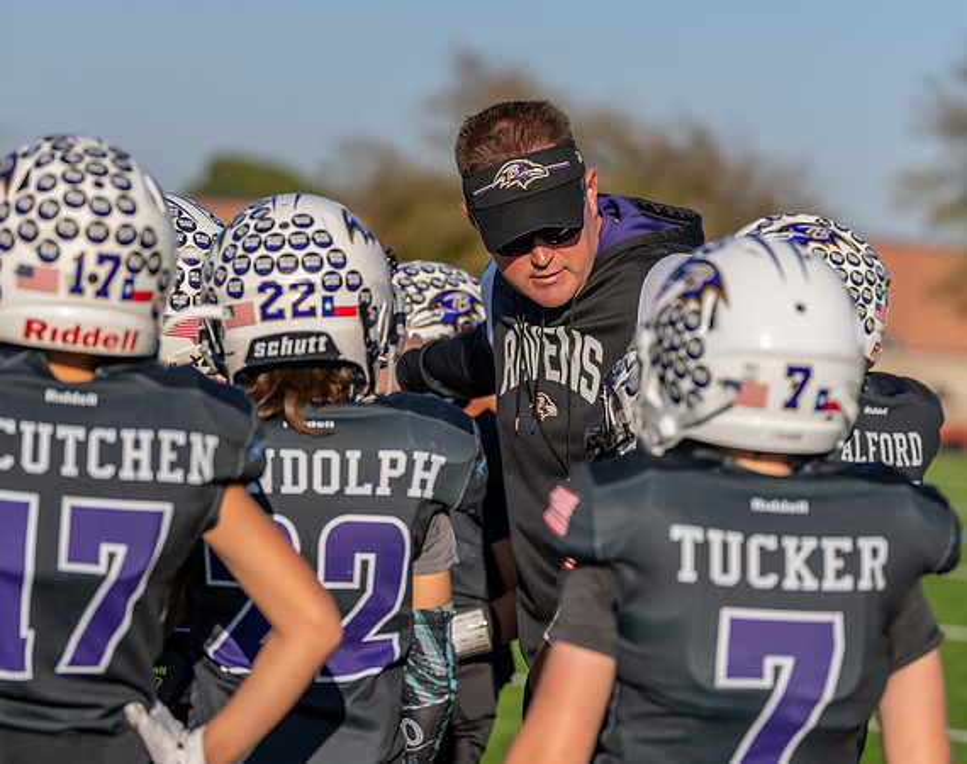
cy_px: 304
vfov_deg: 11.1
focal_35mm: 138
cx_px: 504
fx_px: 3919
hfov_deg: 14.1
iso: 80
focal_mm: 99
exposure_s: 1/2000
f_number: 2.8
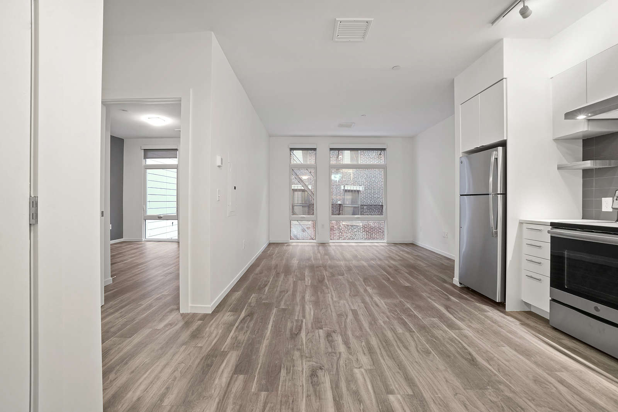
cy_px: 206
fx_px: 258
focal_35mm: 15
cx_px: 309
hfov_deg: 100.4
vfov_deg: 77.3
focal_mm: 10
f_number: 11
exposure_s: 1/1.25
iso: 500
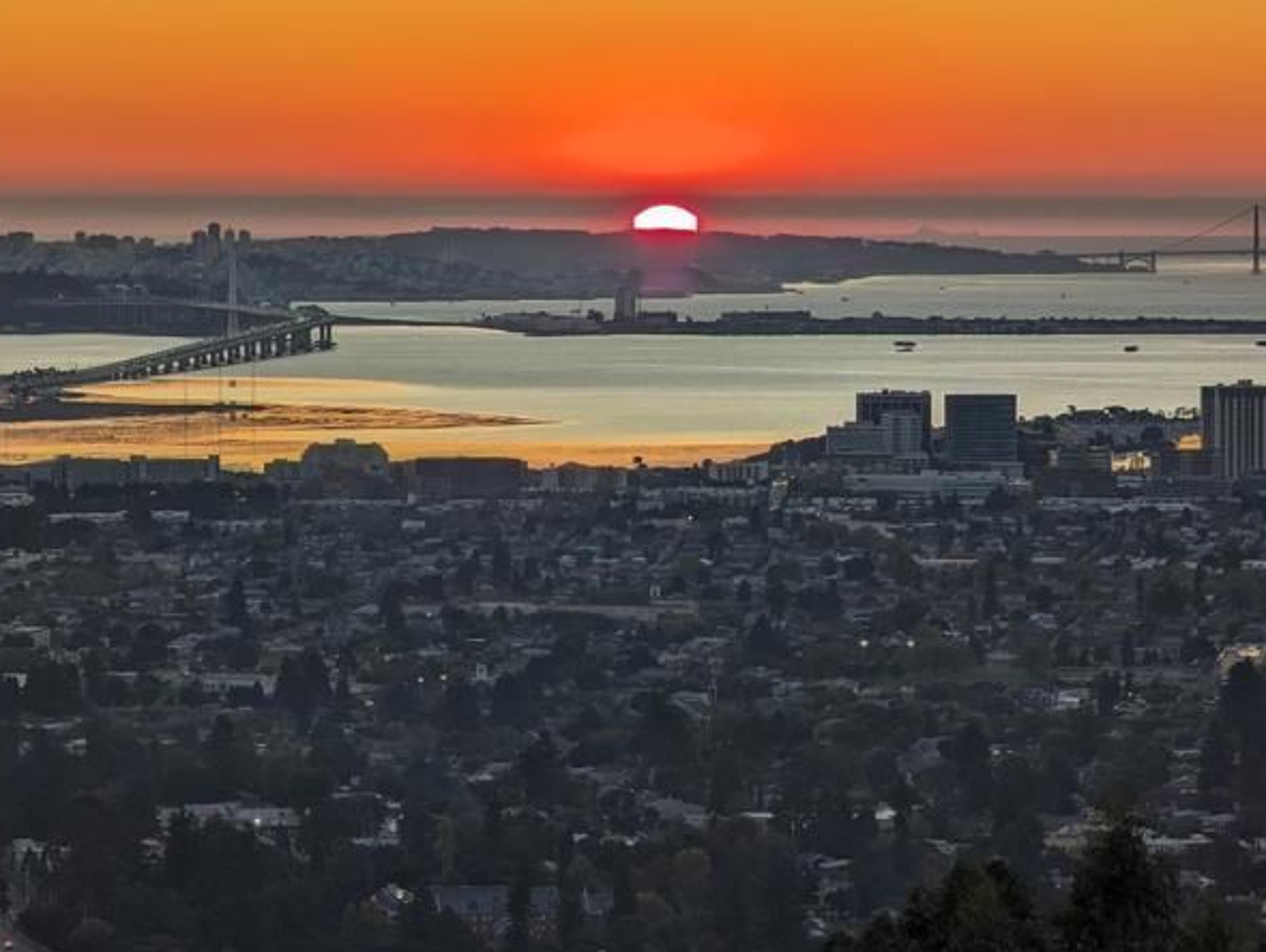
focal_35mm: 184
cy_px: 273
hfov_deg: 10.7
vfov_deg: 8.1
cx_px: 597
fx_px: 6738
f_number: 3.5
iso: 32
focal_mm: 19
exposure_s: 1/278
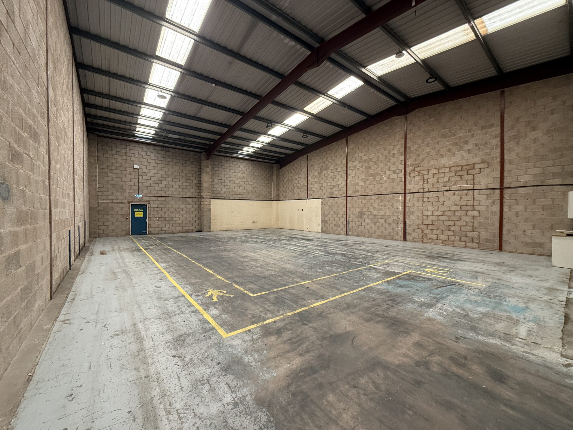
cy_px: 215
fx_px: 232
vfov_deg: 85.7
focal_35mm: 14
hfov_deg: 102.1
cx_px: 286
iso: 160
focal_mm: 2.22
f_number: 2.2
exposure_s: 1/99
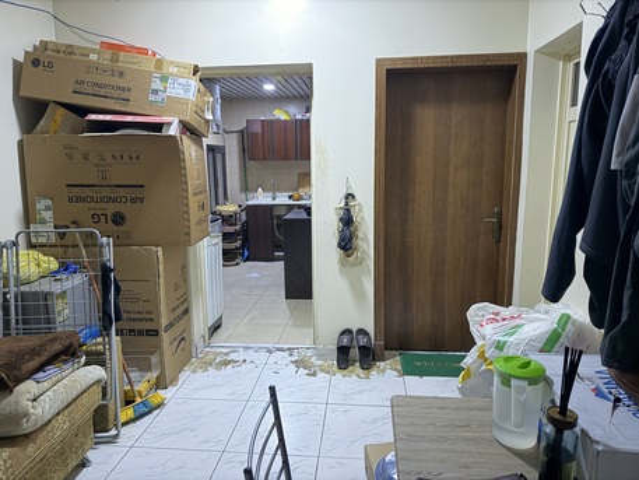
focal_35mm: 24
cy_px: 240
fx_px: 443
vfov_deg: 56.8
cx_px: 320
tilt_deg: -11.3
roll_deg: +0.6
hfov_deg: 71.6
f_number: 1.78
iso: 2500
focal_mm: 6.76
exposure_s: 1/26
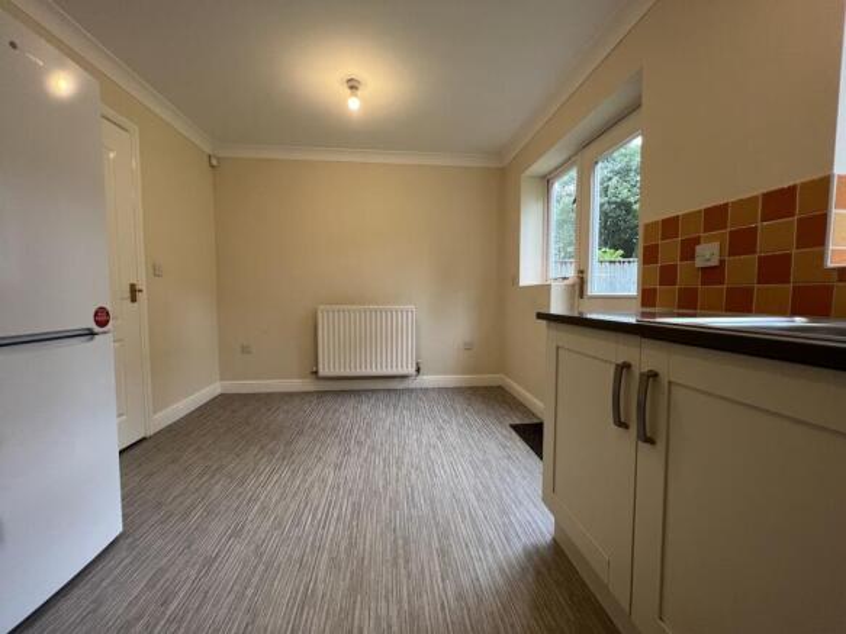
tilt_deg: -4.3
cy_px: 317
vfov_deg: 89.9
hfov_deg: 106.2
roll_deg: +0.7
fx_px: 318
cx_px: 423
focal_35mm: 13
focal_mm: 1.57
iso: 100
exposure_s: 1/100
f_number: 1.8
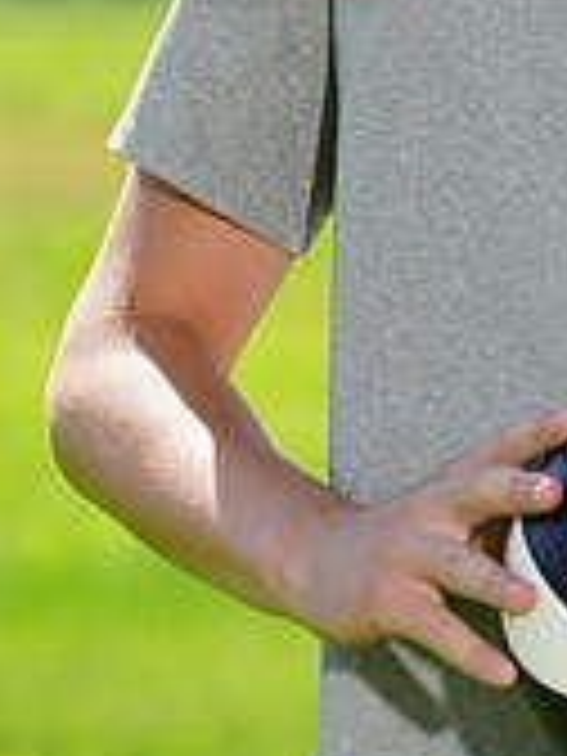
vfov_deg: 1.9
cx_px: 792
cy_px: -104
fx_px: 22451
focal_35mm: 1028
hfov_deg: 1.4
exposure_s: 1/200
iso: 200
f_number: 11
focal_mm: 309
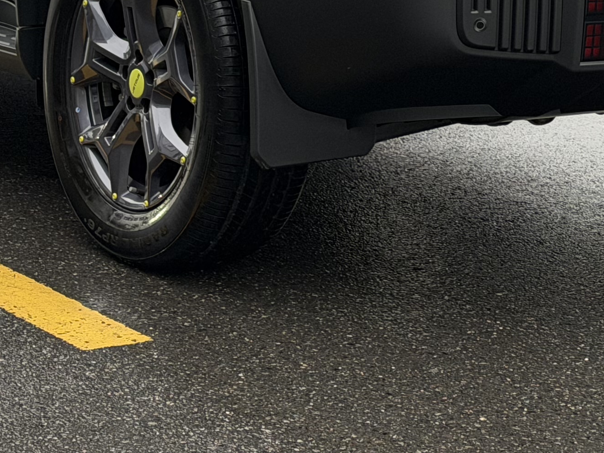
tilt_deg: -5.4
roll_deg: -3.2
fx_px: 2564
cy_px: -207
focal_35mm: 147
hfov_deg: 13.4
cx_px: 350
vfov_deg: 9.8
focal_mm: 6.76
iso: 64
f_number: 1.78
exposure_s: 1/177
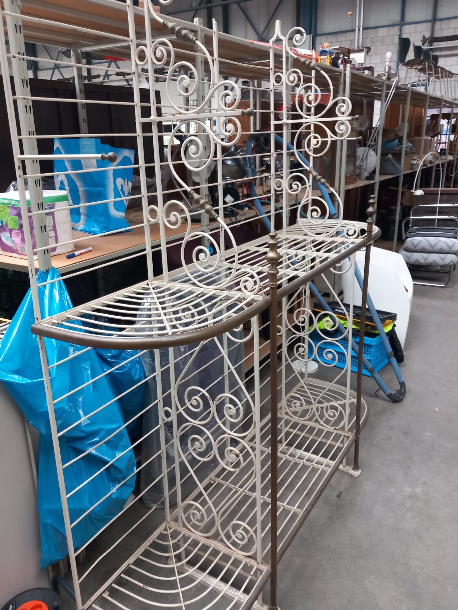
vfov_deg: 63.4
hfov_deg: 49.8
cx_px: 223
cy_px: 294
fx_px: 494
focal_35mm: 28
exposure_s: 1/33.3
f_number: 1.8
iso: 200
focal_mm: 4
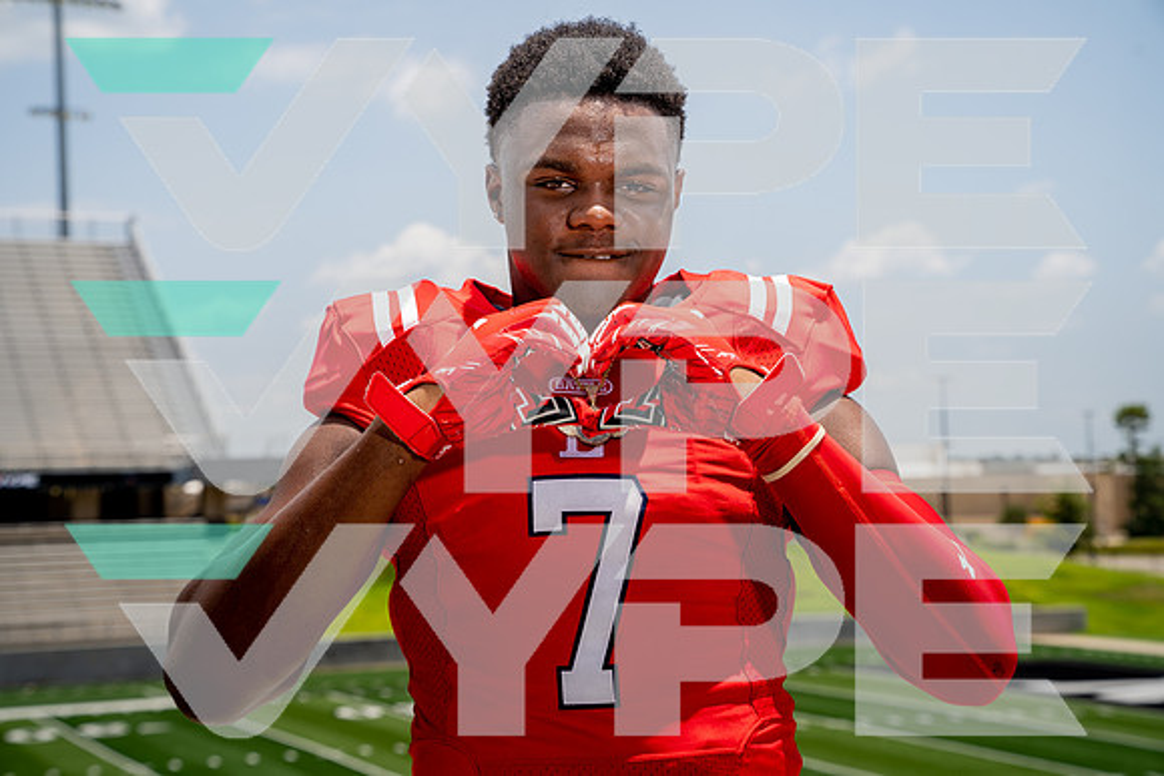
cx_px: 582
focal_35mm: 70
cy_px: 388
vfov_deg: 19.5
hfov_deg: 28.8
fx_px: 2264
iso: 100
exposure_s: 1/250
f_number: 7.1
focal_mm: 70
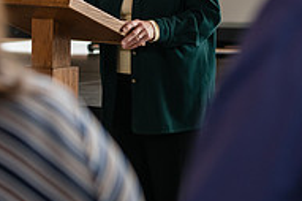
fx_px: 1785
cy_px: -1
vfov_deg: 6.4
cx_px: 114
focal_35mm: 213
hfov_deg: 9.7
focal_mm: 70
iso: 640
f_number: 3.2
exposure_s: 1/200
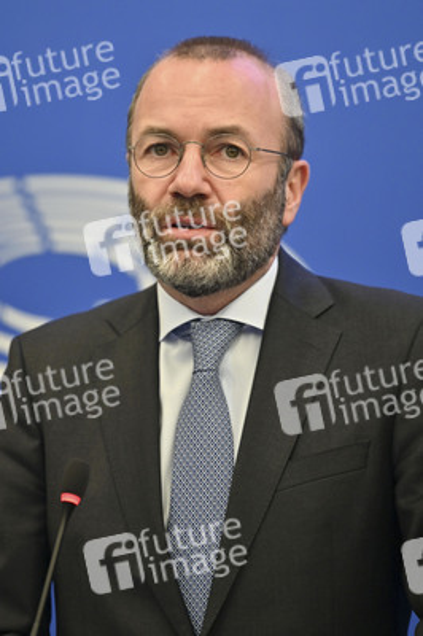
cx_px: 212
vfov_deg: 10.3
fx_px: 3531
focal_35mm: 200
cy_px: 318
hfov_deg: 6.9
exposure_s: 1/160
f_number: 2.8
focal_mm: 200
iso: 640
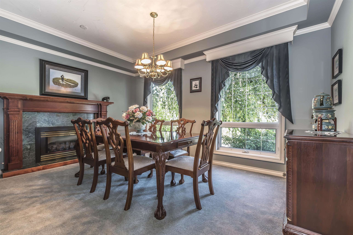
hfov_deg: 100.4
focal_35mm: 15
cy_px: 118
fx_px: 147
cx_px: 176
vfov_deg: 77.3
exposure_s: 1.3
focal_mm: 10
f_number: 9
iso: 100
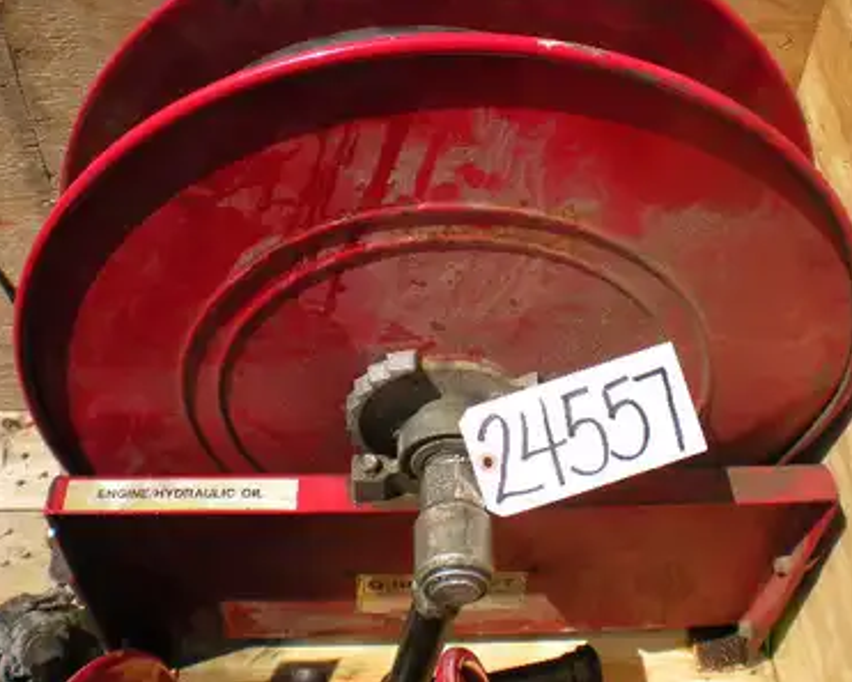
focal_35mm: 40
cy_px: 340
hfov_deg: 45.8
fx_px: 1009
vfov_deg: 37.4
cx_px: 455
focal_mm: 6.3
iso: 64
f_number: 4.6
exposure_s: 1/416
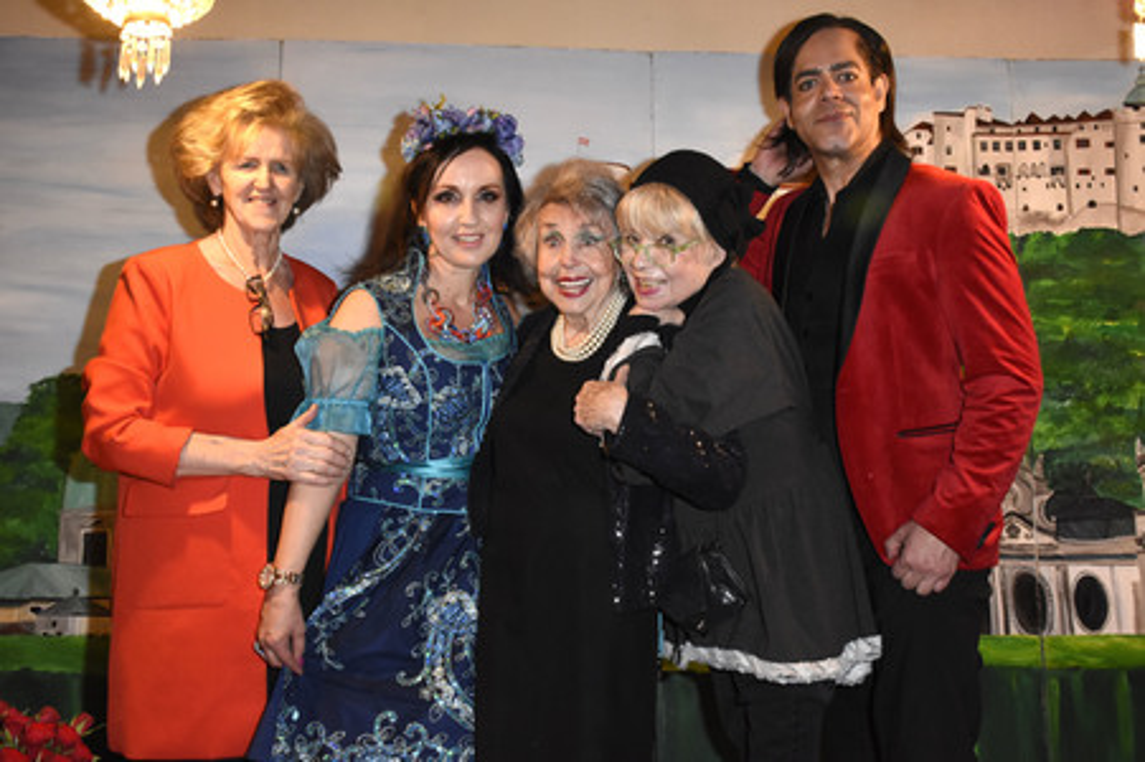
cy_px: 381
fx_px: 1096
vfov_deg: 38.3
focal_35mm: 34
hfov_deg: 55.1
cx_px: 572
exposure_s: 1/60
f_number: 6.3
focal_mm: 23
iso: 2500
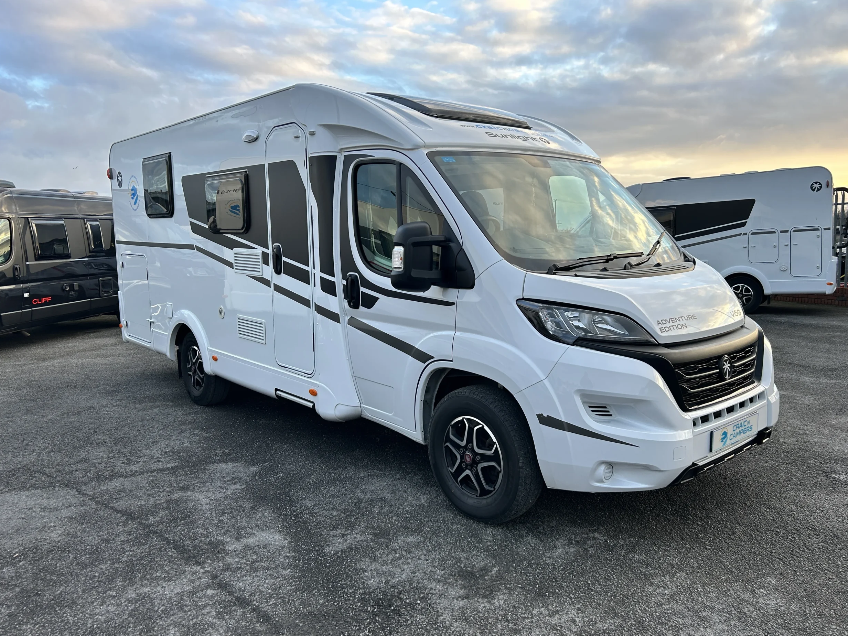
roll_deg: +0.6
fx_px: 661
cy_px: 319
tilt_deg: -6.6
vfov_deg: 51.4
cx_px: 436
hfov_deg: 65.3
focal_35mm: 27
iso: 50
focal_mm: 5.7
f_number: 1.5
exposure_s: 1/302
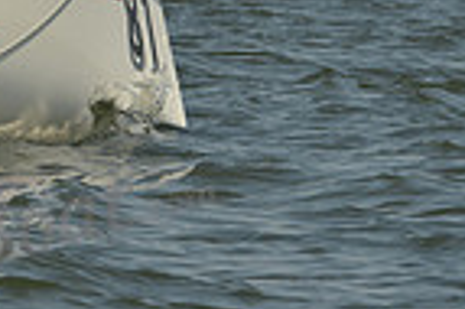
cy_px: -213
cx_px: -406
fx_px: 10476
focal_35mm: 812
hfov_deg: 2.5
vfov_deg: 1.7
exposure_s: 1/1600
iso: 280
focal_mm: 200
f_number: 8
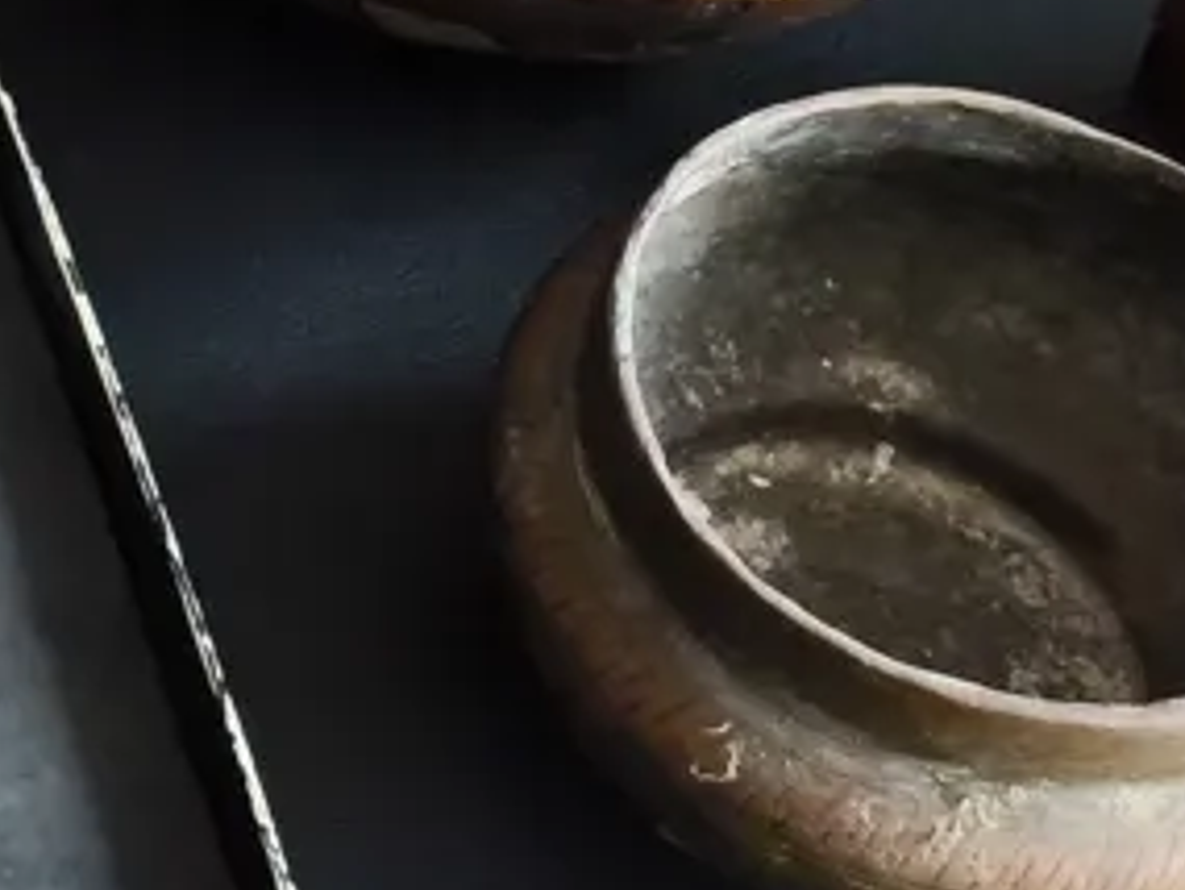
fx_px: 3322
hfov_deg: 19.8
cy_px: -233
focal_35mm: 97
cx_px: 100
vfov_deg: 14.7
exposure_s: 1/100
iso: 250
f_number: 2
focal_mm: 2.87
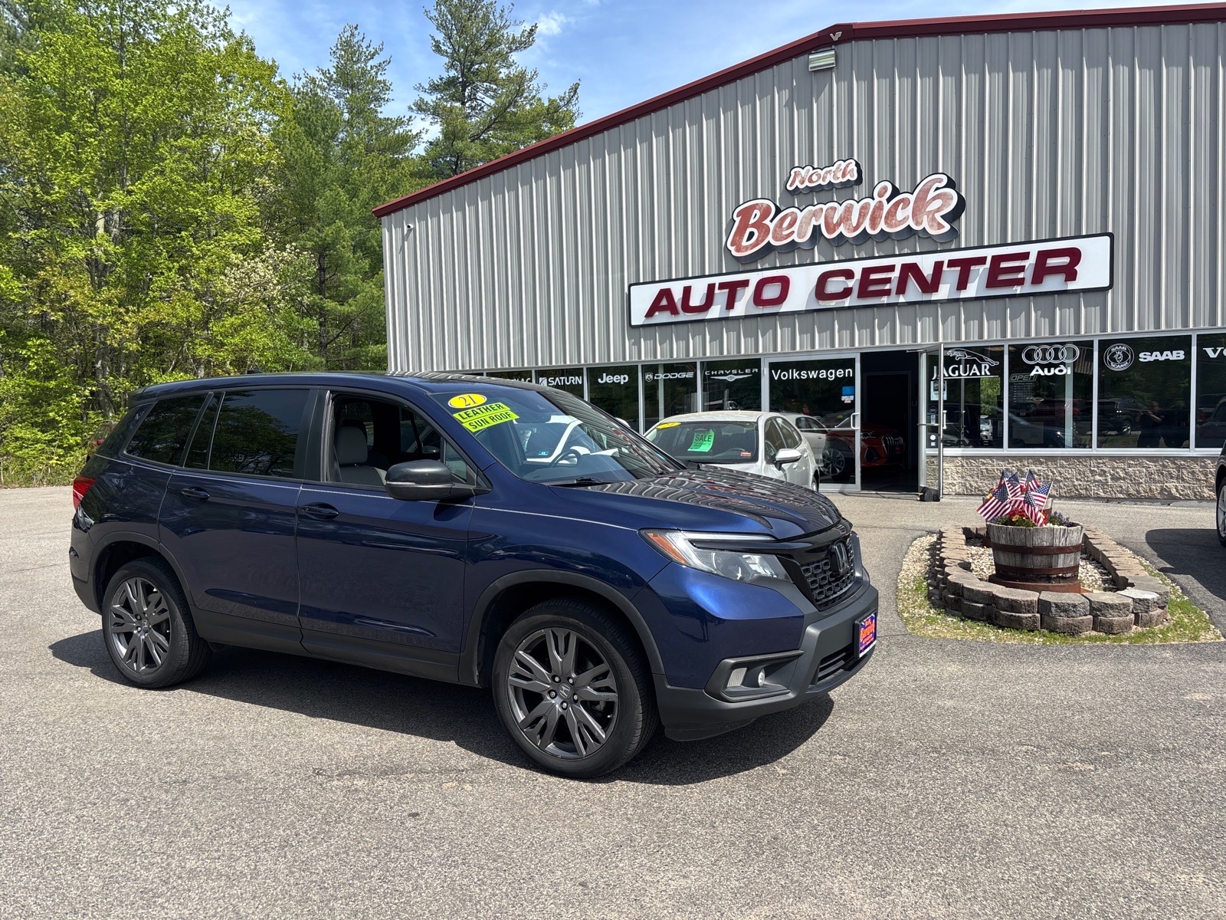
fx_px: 921
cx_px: 613
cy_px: 460
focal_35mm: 26
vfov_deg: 53.1
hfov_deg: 67.3
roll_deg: +0.7
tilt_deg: -3.3
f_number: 1.6
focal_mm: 5.96
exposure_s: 1/1984
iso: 50
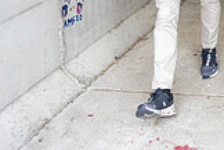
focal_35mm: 86
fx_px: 535
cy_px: -108
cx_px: 328
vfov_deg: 14.3
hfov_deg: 20.5
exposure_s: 1/800
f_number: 4
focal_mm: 24
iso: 6400
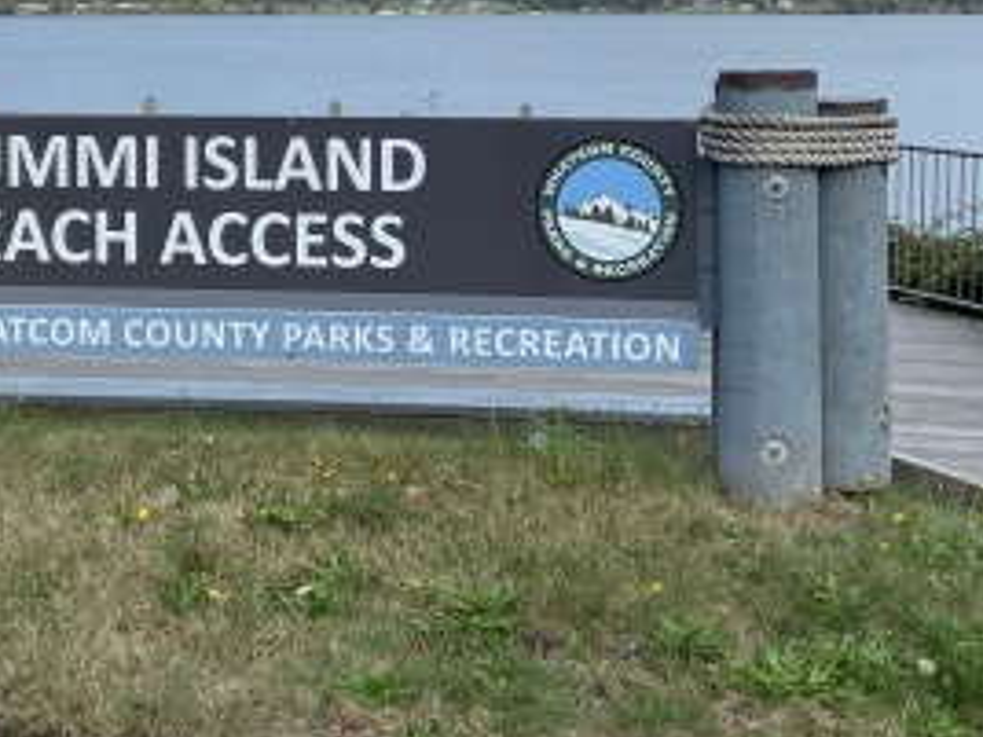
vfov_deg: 23.0
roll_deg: -0.4
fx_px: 1761
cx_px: 312
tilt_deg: -2.0
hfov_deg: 30.9
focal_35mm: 62
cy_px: 73
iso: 32
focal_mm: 4.25
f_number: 1.8
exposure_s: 1/1429
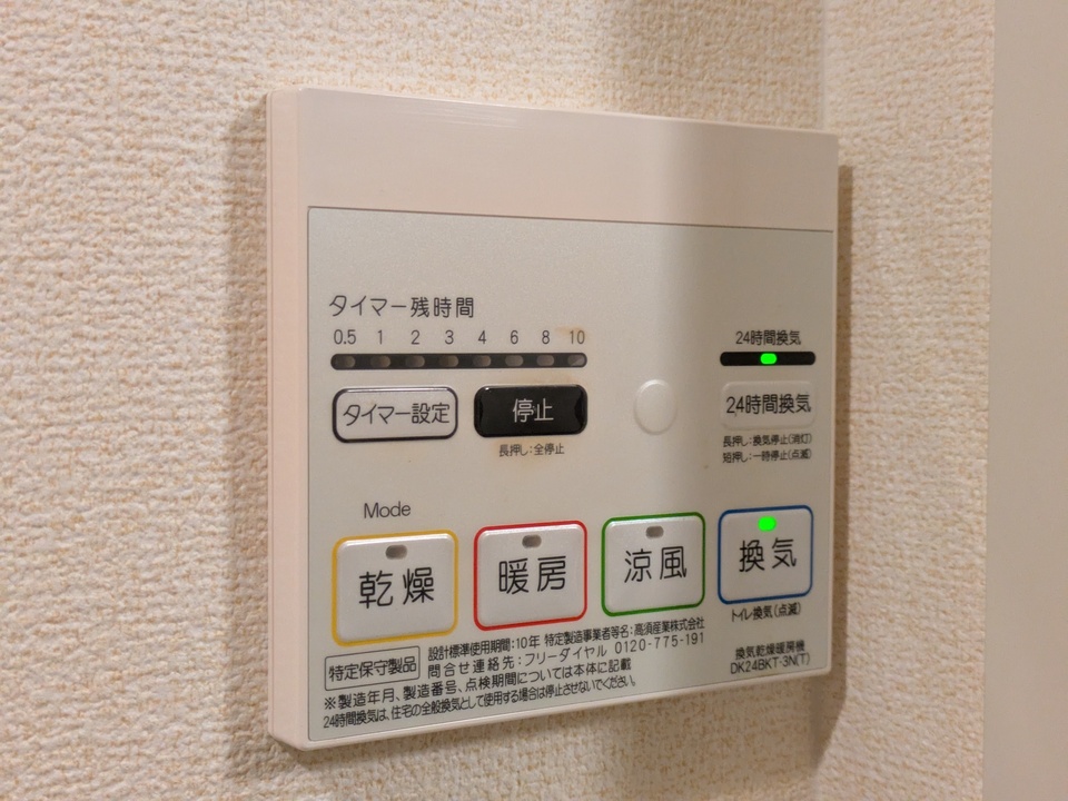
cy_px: 400
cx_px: 534
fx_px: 1573
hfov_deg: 37.5
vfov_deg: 28.6
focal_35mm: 51
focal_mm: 5.43
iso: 820
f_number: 1.89
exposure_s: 1/120
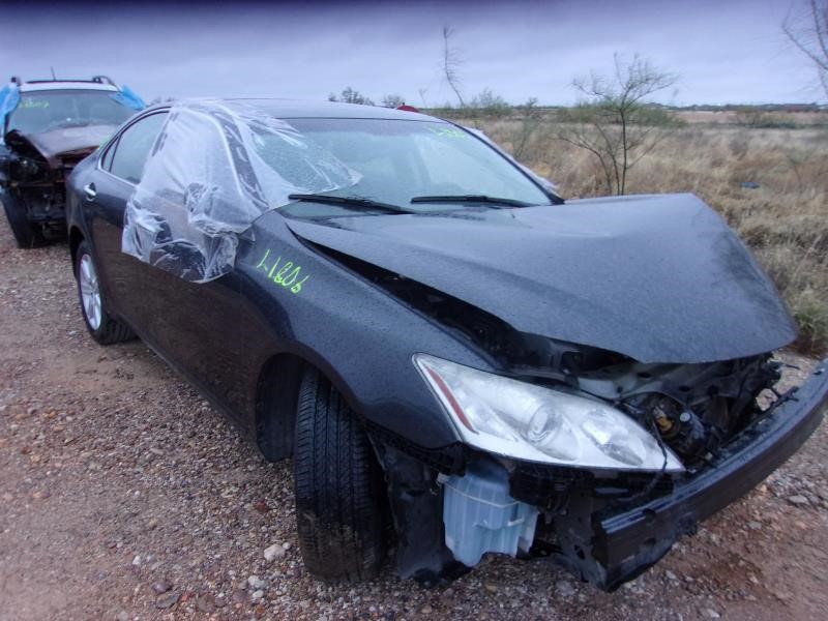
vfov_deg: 51.4
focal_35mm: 27
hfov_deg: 65.3
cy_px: 310
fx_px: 646
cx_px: 414
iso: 174
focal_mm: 4.9
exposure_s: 1/34
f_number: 3
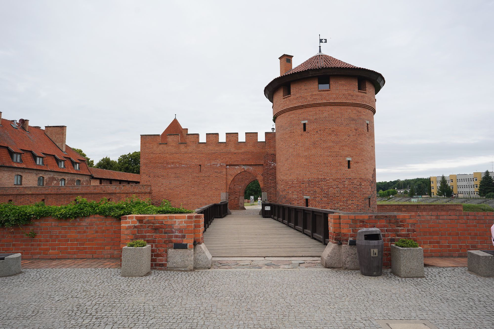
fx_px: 329
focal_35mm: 24
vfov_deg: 53.1
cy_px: 164
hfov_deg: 73.7
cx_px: 247
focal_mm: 24
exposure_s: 1/100
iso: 100
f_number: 7.1
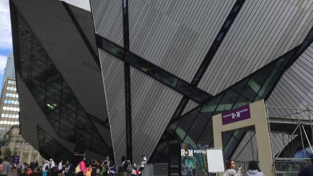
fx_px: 291
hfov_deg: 56.6
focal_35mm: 35
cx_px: 161
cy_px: 55
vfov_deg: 33.4
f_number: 2.4
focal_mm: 3.3
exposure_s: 1/485
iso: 25
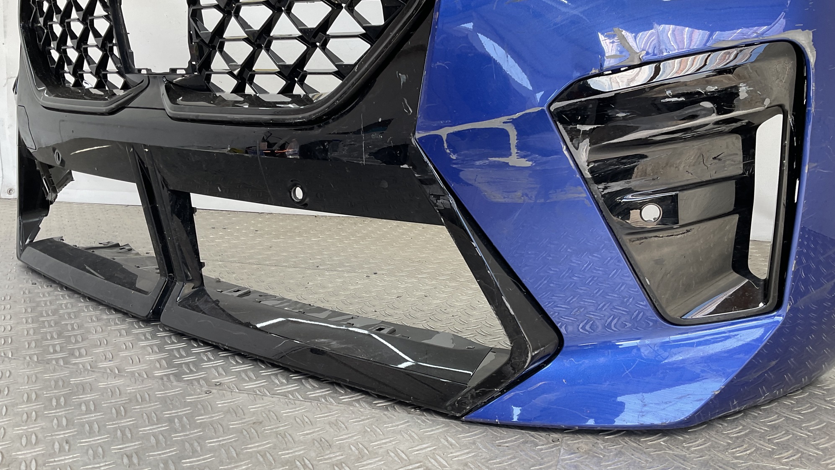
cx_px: 423
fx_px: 709
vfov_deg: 36.7
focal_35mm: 32
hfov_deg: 61.0
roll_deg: -1.1
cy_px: 224
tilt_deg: -9.7
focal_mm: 3
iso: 20
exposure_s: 1/100
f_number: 1.8
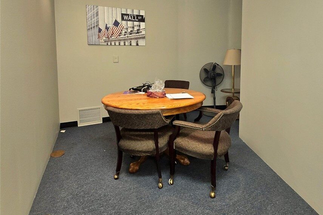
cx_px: 170
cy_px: 69
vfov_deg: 62.7
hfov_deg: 86.8
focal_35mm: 19
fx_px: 170
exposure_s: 1/60.2
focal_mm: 2.2
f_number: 2.2
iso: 400
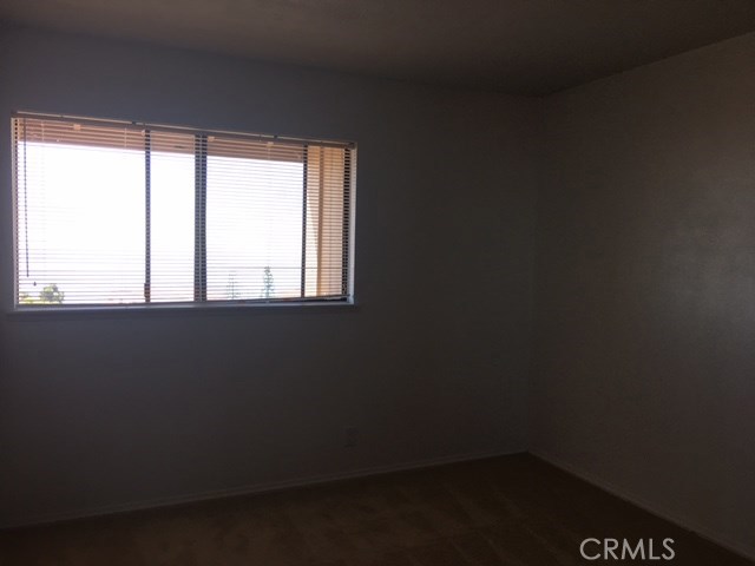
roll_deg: -0.7
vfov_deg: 48.2
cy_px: 283
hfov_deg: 61.7
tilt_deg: -2.7
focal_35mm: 29
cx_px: 378
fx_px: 633
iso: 32
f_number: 2.2
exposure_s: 1/120
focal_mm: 4.15
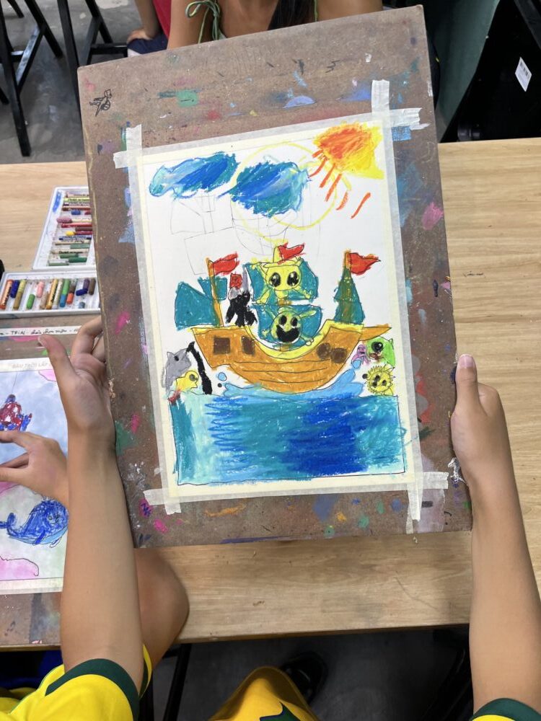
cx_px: 270
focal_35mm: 26
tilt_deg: -58.2
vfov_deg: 67.3
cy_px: 360
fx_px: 542
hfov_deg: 53.1
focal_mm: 5.1
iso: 32
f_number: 1.6
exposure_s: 1/114
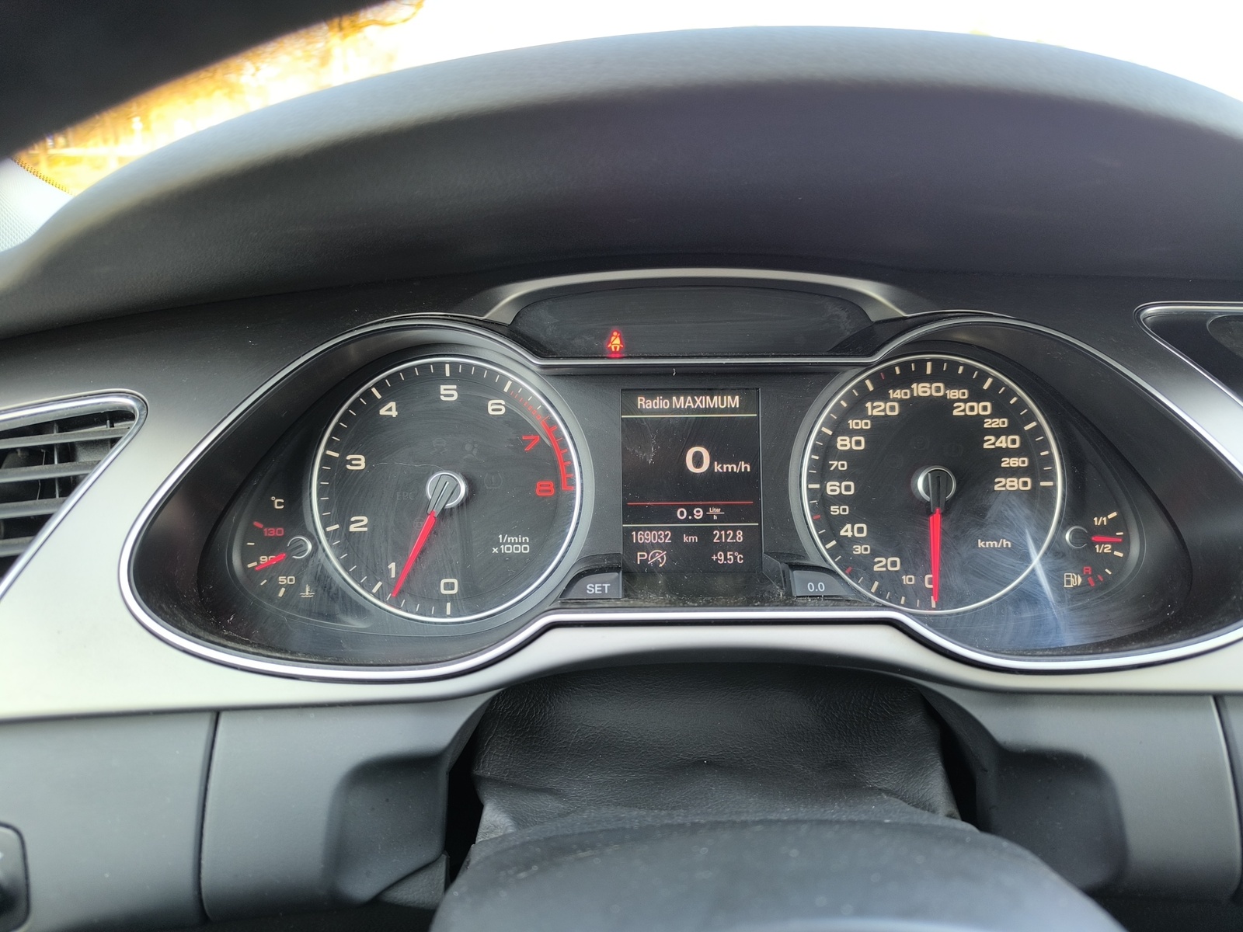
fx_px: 826
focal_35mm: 23
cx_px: 622
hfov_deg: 73.9
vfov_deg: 58.9
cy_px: 466
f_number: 1.65
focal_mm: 6.14
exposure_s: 1/100
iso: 400
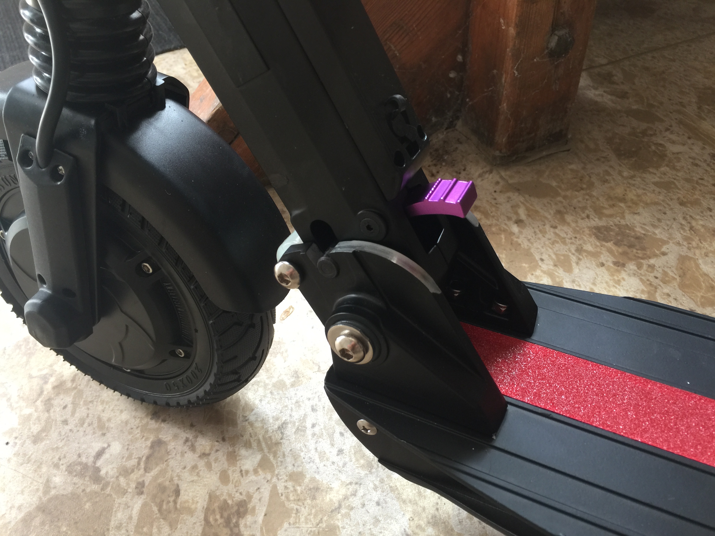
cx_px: 358
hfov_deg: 61.7
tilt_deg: -44.2
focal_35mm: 29
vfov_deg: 48.2
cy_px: 268
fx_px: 599
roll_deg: +3.2
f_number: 2.2
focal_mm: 4.15
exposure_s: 1/17
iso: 50
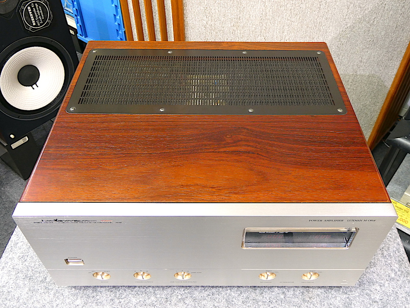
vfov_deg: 45.4
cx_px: 205
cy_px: 154
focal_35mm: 31
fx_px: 367
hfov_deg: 58.4
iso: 200
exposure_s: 1/6
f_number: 3.5
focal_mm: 5.4
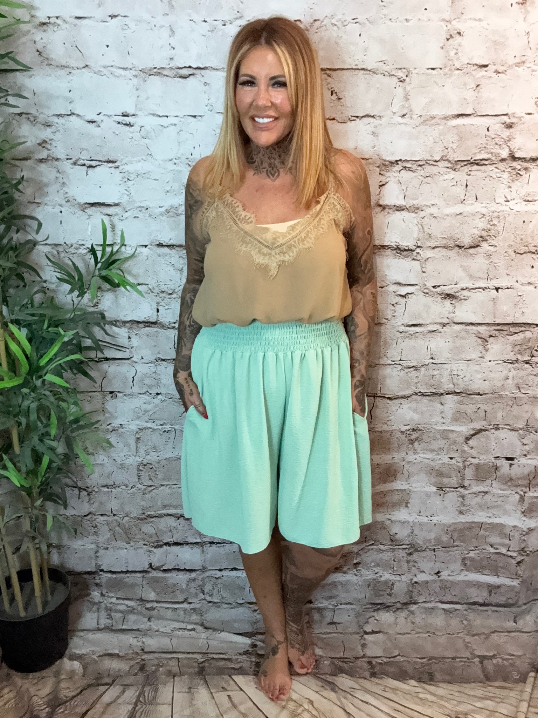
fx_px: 622
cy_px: 359
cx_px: 269
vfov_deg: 60.0
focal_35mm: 30
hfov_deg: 46.8
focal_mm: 2.69
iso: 320
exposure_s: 1/50
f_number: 1.9
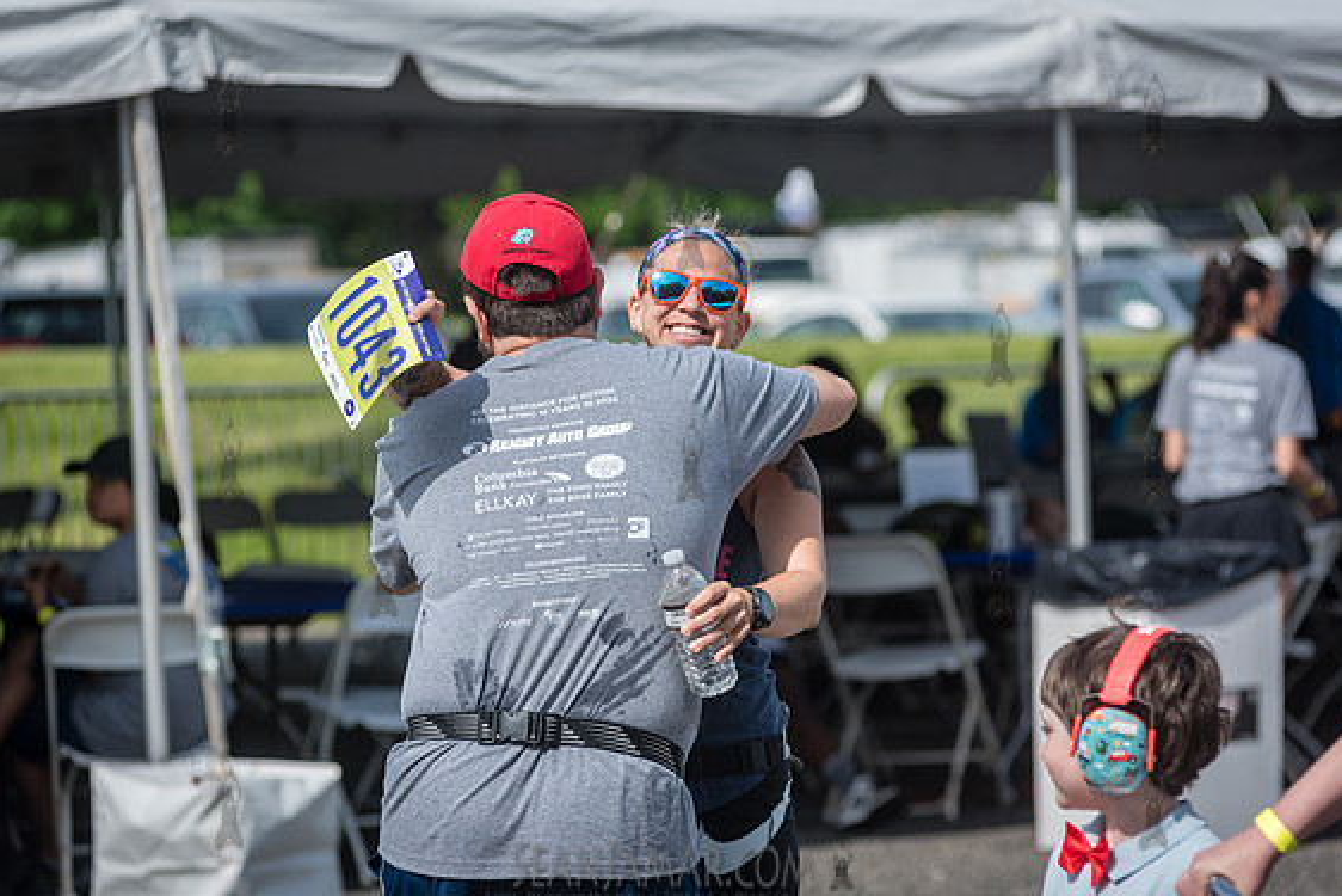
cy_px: 460
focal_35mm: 160
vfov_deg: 8.6
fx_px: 5966
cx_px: 690
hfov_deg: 12.8
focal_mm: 155
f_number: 4.5
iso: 250
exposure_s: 1/3200
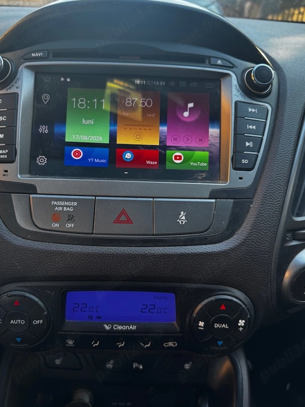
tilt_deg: -31.4
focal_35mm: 25
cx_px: 150
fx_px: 294
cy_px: 202
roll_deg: -3.9
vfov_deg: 69.4
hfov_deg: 54.9
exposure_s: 1/121
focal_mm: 6.76
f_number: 1.78
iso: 125
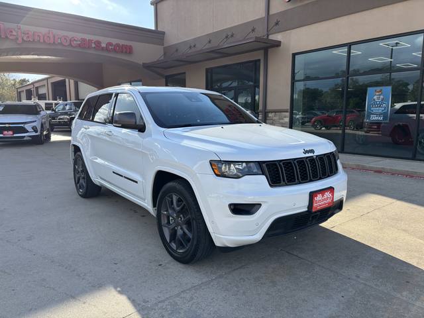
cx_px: 212
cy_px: 159
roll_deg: -0.5
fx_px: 318
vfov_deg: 53.1
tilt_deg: -8.4
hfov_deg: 67.3
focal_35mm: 26
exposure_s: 1/1522
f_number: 1.6
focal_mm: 5.96
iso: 50
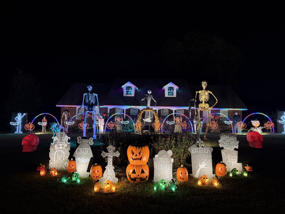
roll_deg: -1.2
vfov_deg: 56.8
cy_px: 107
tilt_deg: +2.2
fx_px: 198
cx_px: 142
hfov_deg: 71.6
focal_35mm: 24
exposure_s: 1/40
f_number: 1.78
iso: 640
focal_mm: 6.76
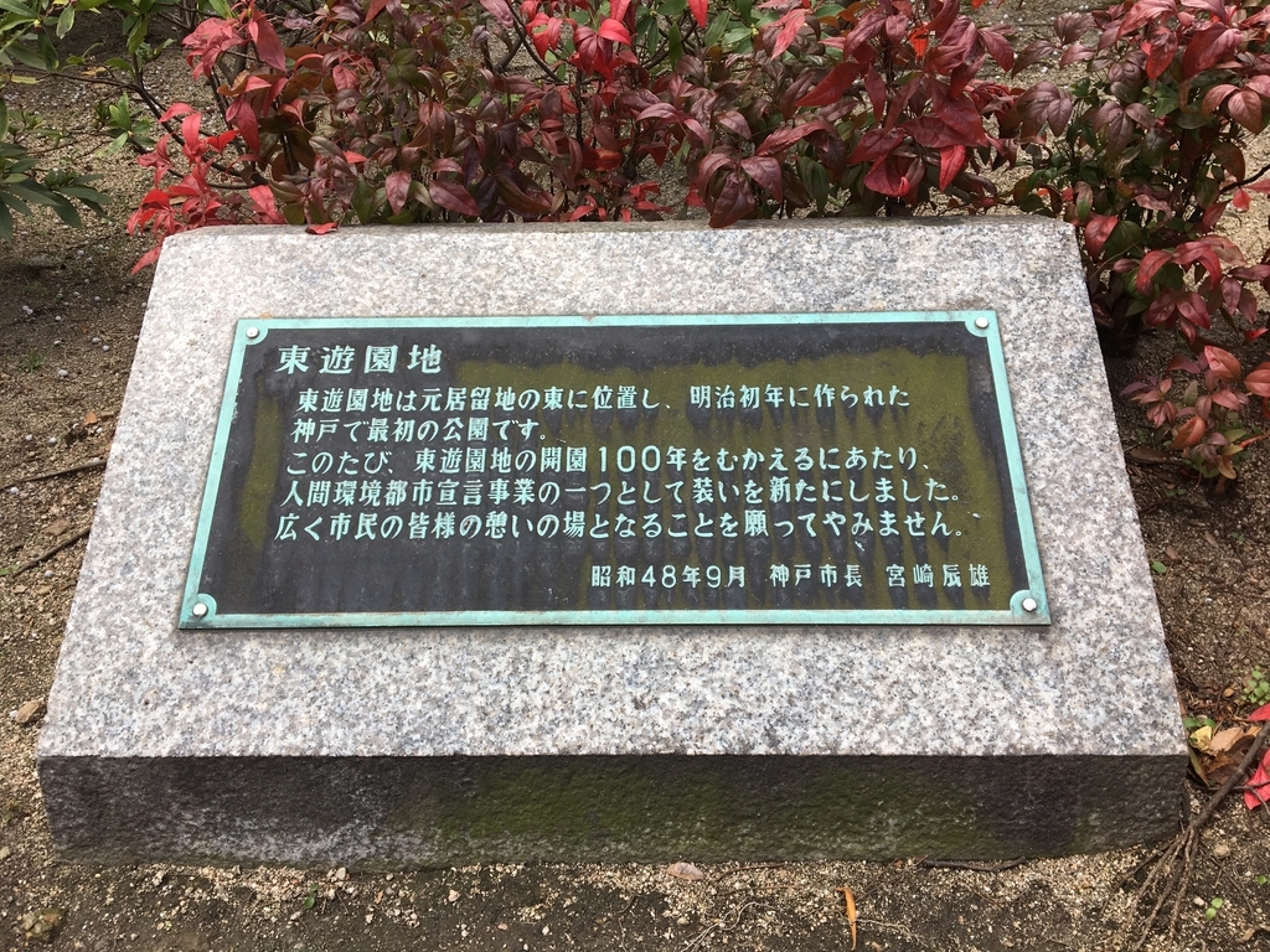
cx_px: 635
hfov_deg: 61.7
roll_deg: +2.1
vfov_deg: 48.2
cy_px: 476
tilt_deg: -36.7
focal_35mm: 29
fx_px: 1064
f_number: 2.2
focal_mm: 4.15
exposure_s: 1/167
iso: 25
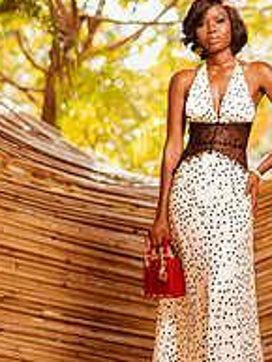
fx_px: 1360
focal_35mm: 130
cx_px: 225
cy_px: 109
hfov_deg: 11.4
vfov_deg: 15.1
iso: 200
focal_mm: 58
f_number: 1.6
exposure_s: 1/2000
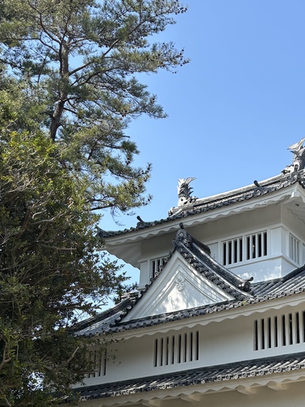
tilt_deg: +19.0
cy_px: 322
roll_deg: +1.1
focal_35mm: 63
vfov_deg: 30.0
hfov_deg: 23.1
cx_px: 223
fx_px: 740
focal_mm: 5.96
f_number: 1.6
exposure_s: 1/2062
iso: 50
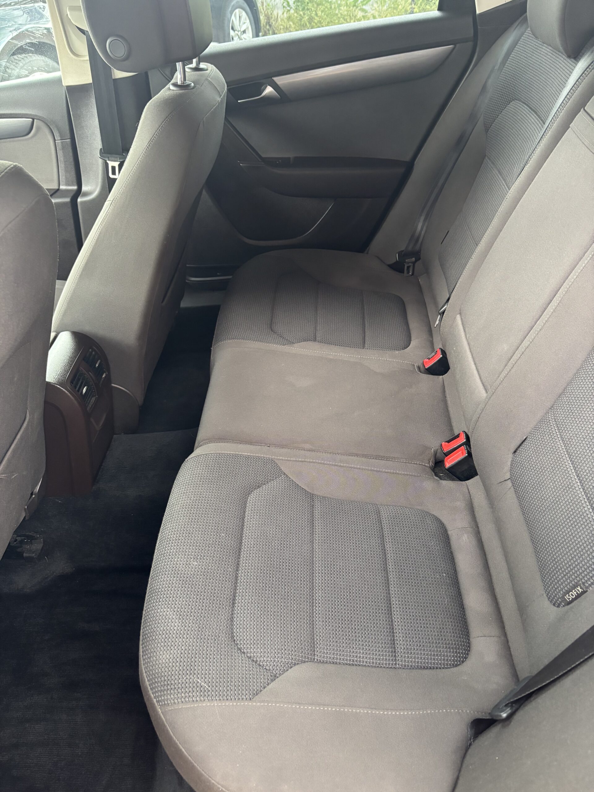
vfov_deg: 67.3
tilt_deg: -39.0
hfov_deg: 53.1
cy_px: 396
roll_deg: +6.9
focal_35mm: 26
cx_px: 297
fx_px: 595
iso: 320
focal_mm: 5.96
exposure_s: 1/60
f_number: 1.6
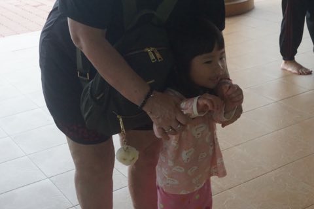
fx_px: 484
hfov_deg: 35.9
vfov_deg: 24.4
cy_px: 104
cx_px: 157
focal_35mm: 56
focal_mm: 37
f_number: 14
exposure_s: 1/125
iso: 6400
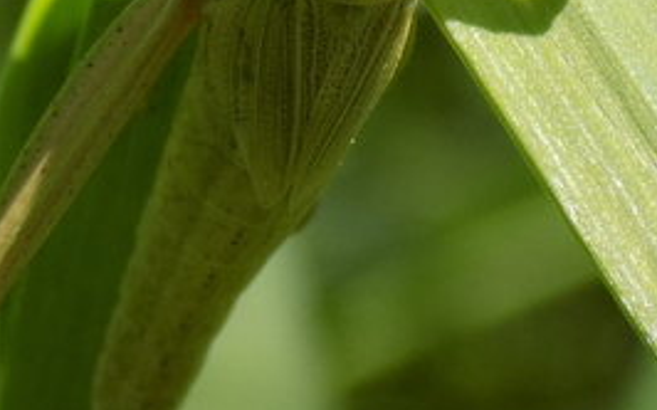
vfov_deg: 3.3
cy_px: -32
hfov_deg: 5.2
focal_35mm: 401
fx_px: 7177
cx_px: 293
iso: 80
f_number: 4.8
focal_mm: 20.9
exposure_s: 1/320
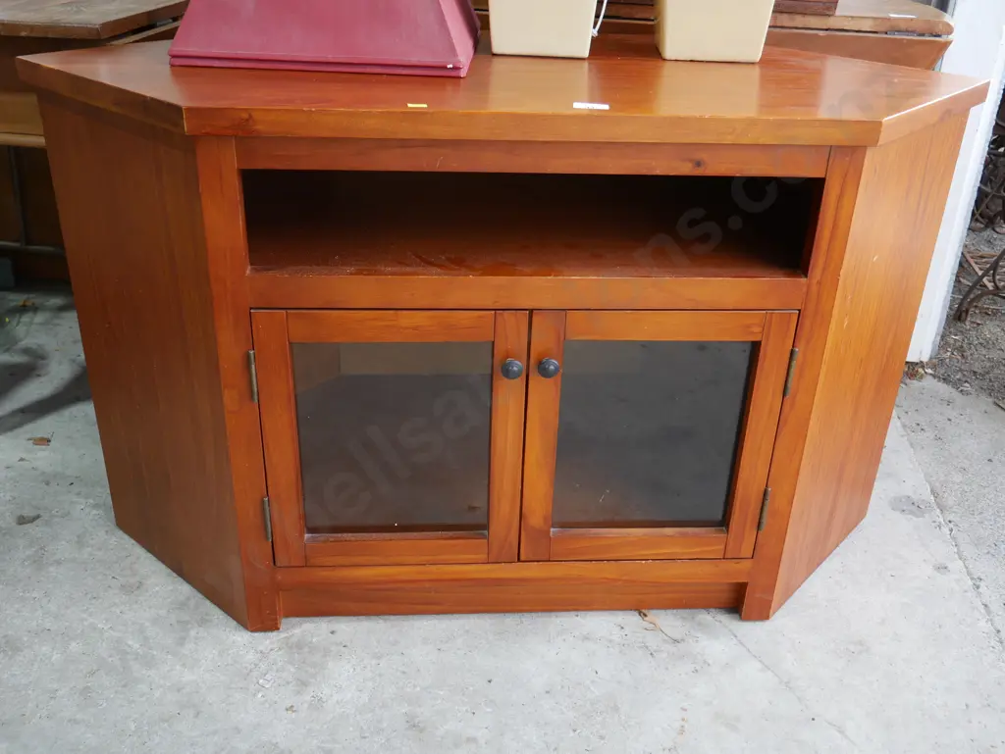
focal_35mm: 34
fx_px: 988
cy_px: 377
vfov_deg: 41.8
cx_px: 502
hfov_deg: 53.9
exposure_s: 1/60
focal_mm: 17
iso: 200
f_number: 4
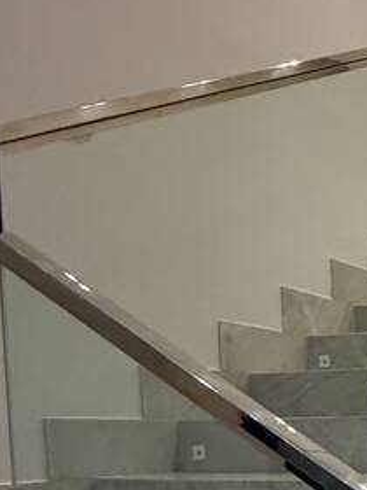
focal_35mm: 54
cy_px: 486
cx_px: 666
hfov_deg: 19.7
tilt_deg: -3.0
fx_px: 763
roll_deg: +0.6
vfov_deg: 32.7
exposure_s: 1/120
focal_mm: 2.22
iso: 320
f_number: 2.2
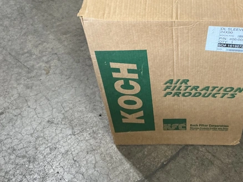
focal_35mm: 48
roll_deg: +0.2
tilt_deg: -43.6
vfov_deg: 29.6
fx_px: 337
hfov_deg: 38.8
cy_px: 40
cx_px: 177
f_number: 1.8
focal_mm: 3
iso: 320
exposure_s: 1/40
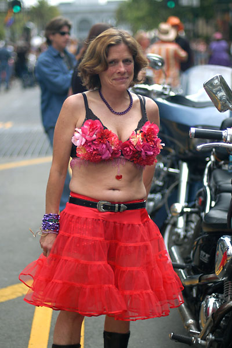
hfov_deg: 18.2
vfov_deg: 27.0
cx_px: 116
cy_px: 174
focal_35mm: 75
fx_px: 725
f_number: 1.4
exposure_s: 1/1600
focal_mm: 50
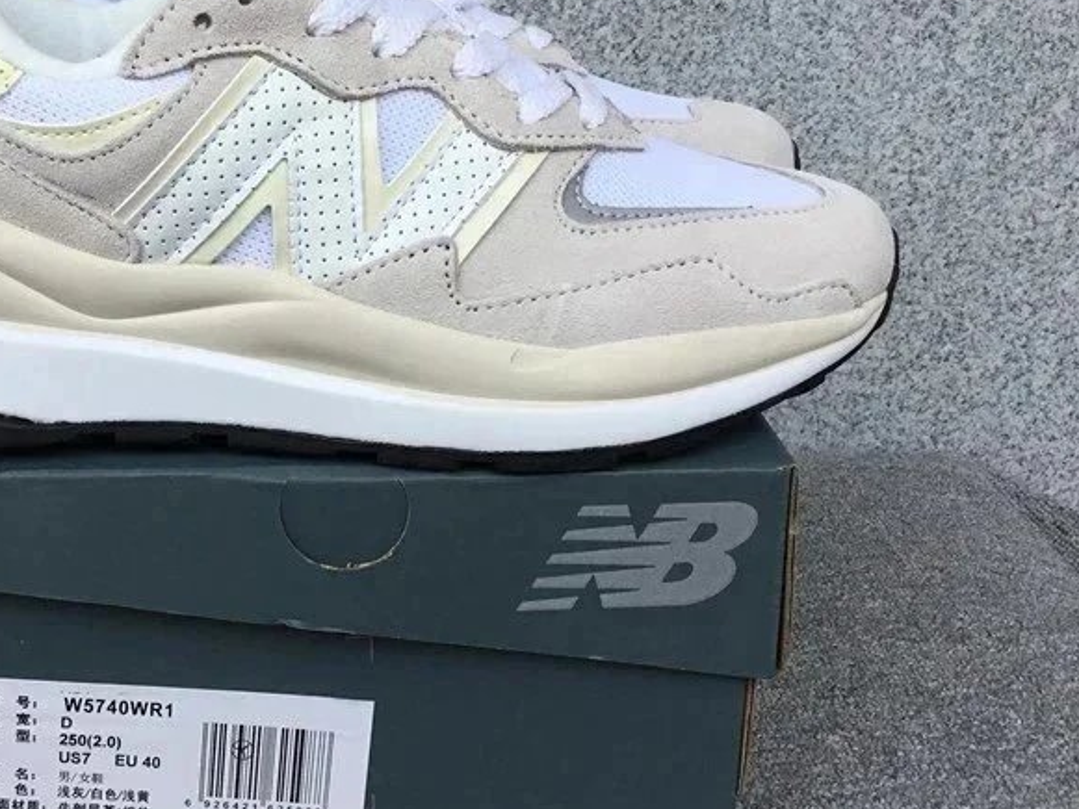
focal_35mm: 48
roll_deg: +0.0
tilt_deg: -19.4
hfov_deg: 39.1
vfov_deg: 30.3
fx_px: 1496
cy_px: 361
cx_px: 349
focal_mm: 3.3
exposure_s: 1/519
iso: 25
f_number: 2.4
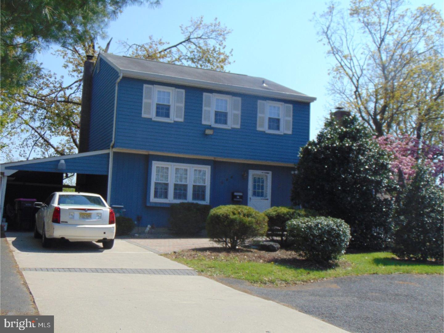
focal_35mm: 42
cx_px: 222
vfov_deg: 34.3
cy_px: 166
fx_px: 539
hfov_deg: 44.8
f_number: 3.3
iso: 80
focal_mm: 7.6
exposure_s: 1/800
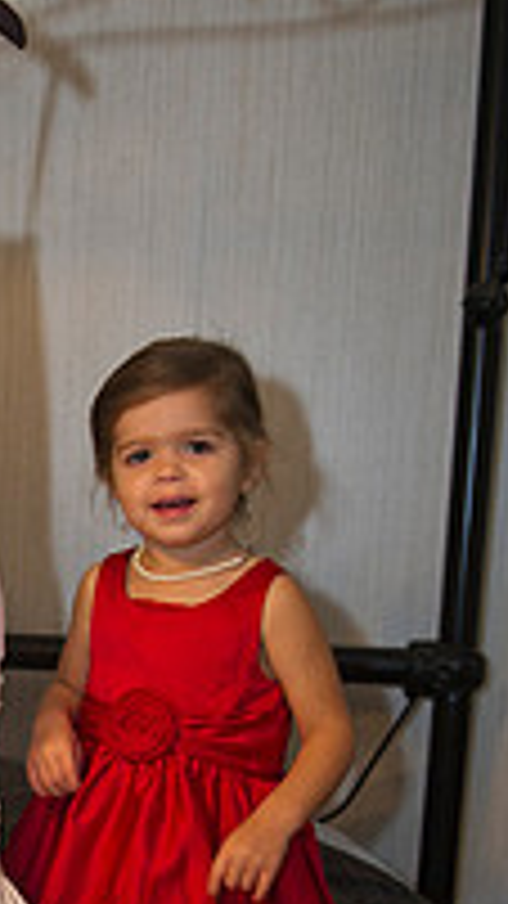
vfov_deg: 29.9
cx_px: -97
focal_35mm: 68
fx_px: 1629
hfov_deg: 17.0
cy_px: 792
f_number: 2.8
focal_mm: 29
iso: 640
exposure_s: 1/100
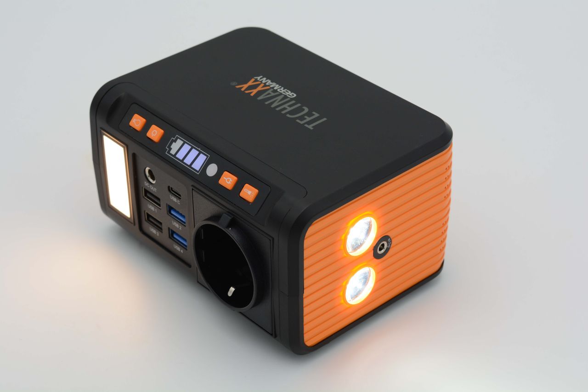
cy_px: 196
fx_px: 1347
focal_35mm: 82
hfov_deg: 24.6
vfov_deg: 16.5
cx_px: 294
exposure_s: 1/40
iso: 200
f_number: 9
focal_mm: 55
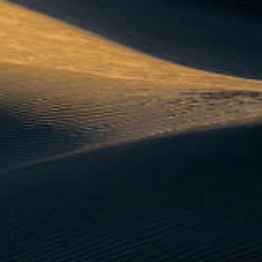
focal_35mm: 547
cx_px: -194
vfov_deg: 3.2
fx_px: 4684
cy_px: -48
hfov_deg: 3.2
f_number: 20
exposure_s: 1/100
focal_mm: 180
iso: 400
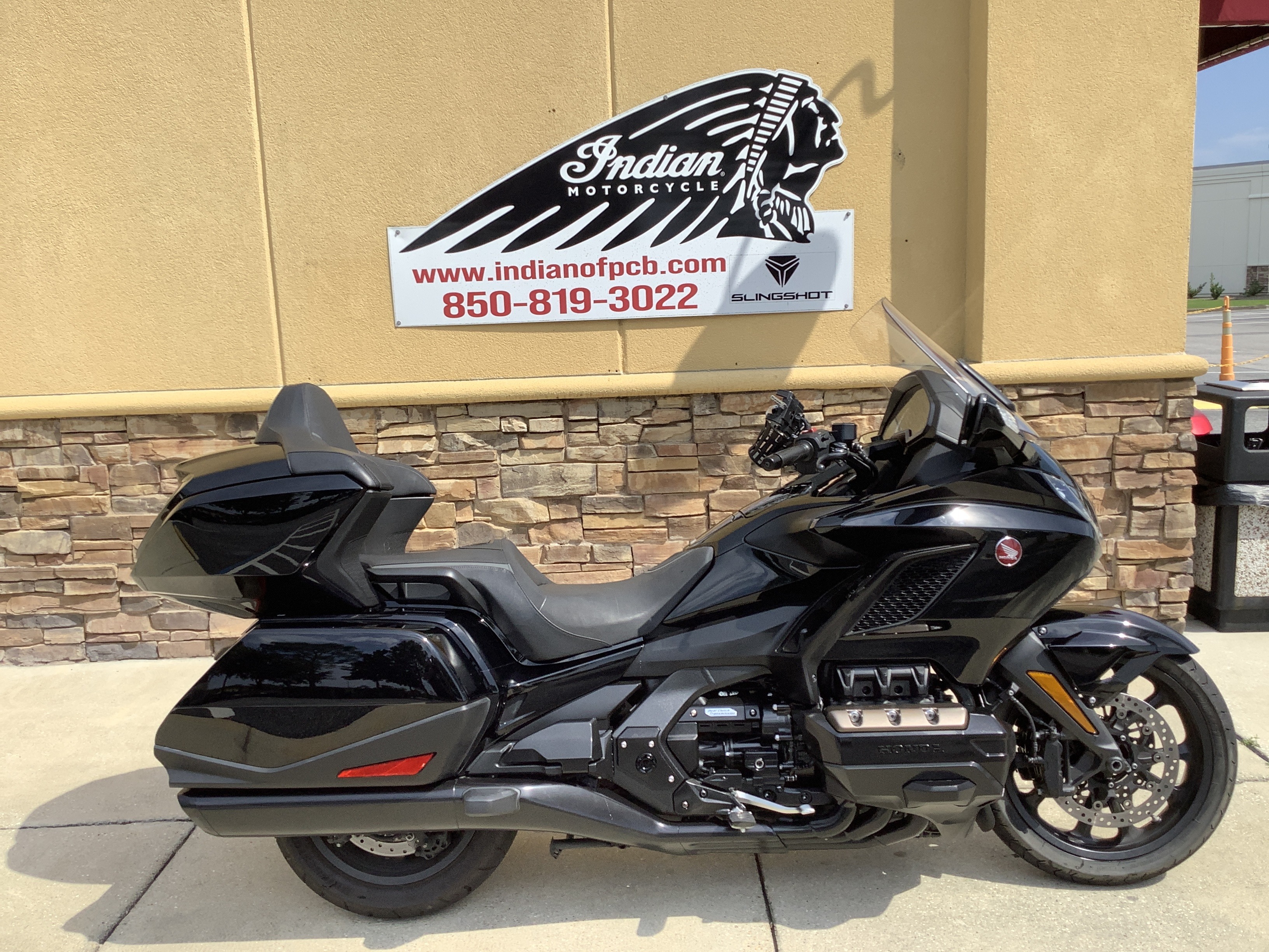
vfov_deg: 45.4
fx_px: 1136
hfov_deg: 58.4
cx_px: 634
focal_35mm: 31
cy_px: 476
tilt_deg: -10.5
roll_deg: +2.5
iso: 25
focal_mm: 3.3
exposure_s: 1/1294
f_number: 2.4
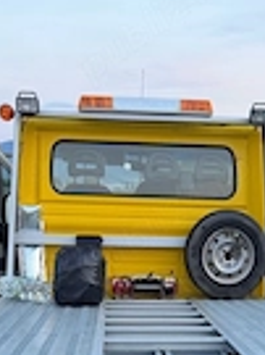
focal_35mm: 71
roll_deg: -2.1
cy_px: 458
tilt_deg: -19.1
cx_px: 218
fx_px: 726
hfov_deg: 20.4
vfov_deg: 24.1
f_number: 1.78
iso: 200
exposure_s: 1/121
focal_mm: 6.76
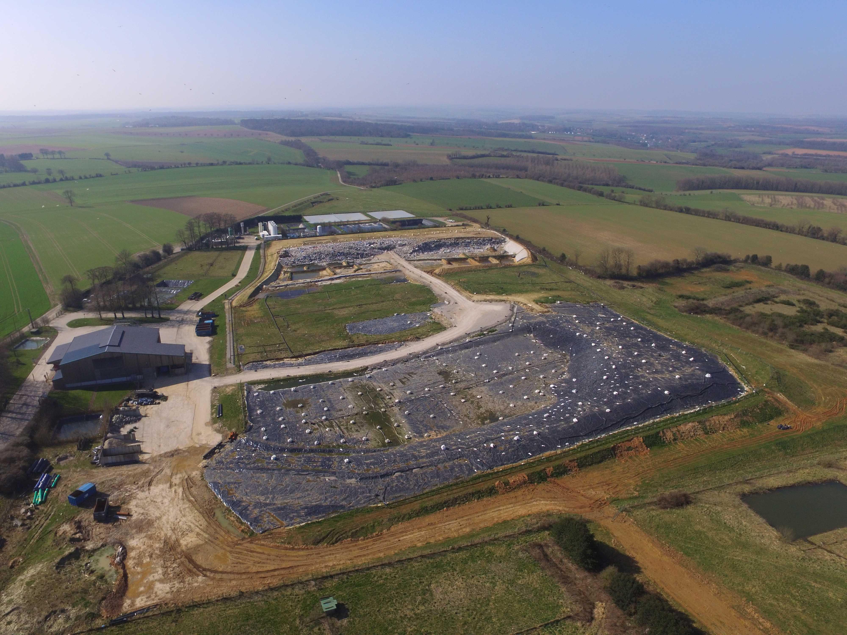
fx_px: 489
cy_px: 318
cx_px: 424
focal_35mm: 20
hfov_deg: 81.7
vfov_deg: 66.0
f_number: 2.8
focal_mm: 3.61
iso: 100
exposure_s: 1/1597
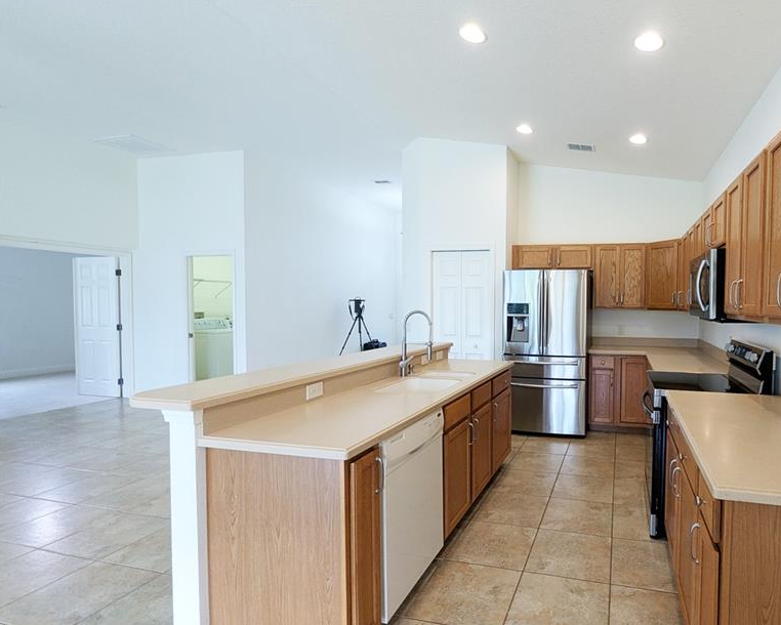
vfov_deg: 77.0
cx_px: 520
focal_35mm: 17
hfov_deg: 86.5
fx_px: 393
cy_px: 315
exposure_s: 1/30
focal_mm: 1.95
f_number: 2.2
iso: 54
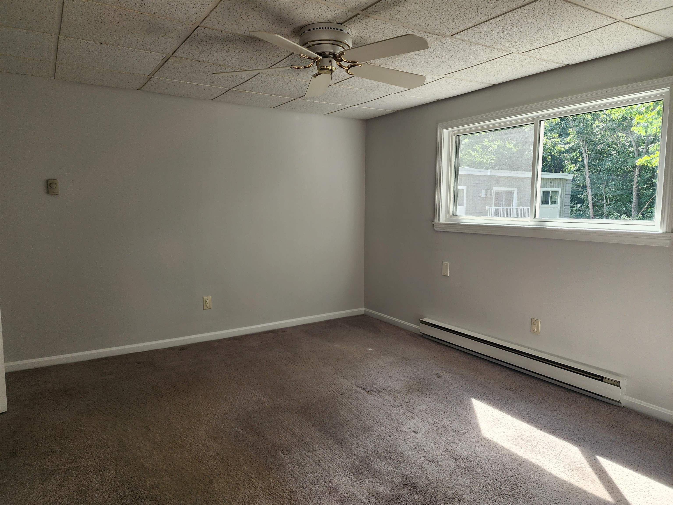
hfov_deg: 73.9
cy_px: 252
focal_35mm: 23
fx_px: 447
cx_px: 336
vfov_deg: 58.9
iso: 80
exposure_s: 1/180
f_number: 1.8
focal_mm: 6.4
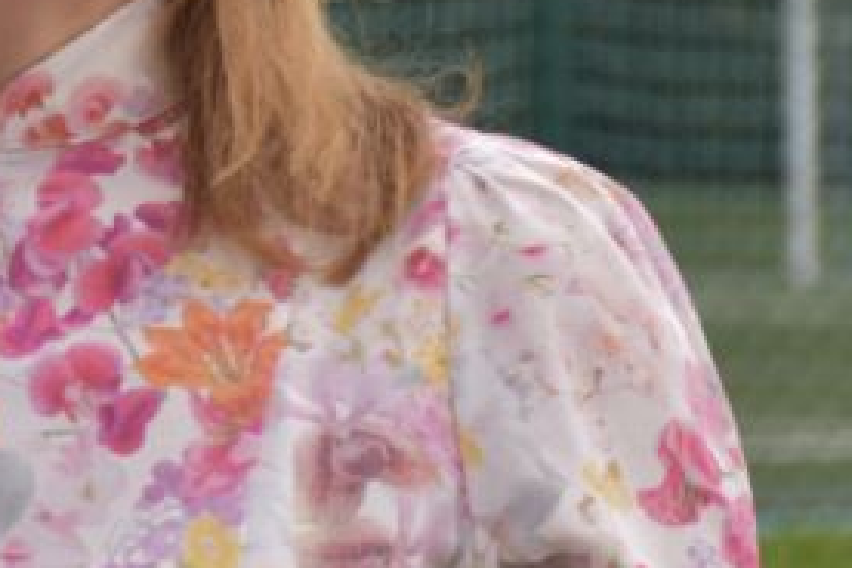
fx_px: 9206
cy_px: 69
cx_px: -478
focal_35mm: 389
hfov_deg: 5.2
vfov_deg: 3.5
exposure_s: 1/640
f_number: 6.3
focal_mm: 70
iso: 200
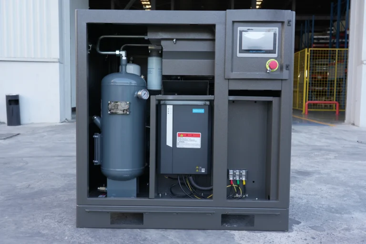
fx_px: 376
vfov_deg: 35.9
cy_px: 122
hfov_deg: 51.9
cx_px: 183
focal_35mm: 37
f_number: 8
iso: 800
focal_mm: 37
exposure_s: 1/125
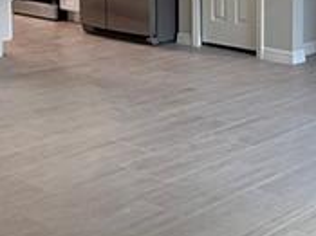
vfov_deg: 17.5
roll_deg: +0.6
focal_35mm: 82
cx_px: 188
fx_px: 748
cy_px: -13
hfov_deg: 23.8
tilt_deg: -6.8
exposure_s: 1/120
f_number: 2.2
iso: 160
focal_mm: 2.22
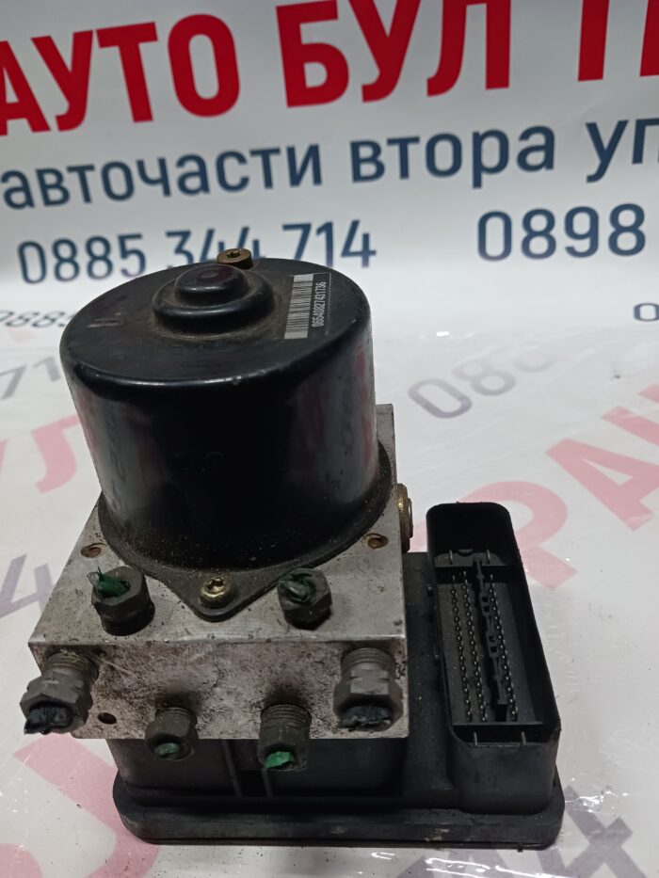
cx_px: 330
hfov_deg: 51.4
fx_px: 685
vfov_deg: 65.3
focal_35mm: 27
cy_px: 439
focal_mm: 4
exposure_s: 1/25
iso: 320
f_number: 1.8
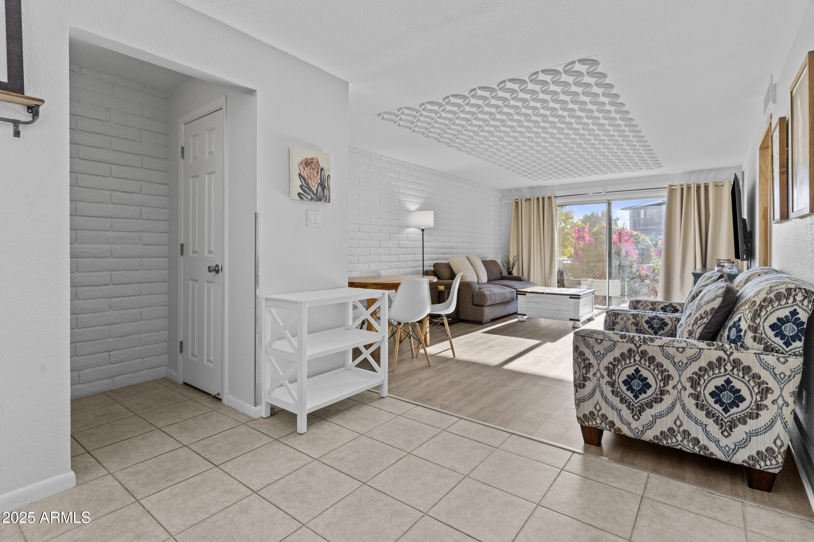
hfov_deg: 93.3
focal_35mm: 17
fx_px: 384
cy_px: 271
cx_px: 407
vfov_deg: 70.4
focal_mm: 17
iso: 250
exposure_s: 1/10
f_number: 9
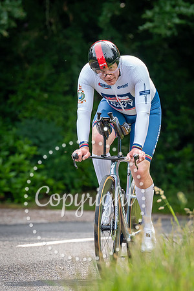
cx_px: 92
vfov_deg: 4.7
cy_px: 147
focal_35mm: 436
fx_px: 3528
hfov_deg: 3.1
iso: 800
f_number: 4.5
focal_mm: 200
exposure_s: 1/1000
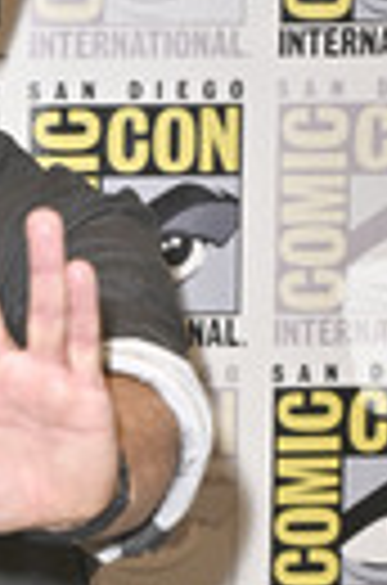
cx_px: -198
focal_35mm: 200
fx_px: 3242
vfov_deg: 10.3
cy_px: 536
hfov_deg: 6.7
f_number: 6.3
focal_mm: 65
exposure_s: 1/250
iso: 2000
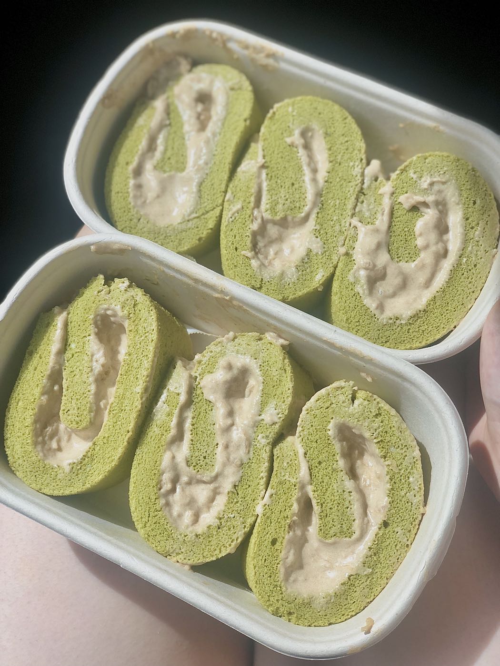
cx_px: 250
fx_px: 1001
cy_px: 333
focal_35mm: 52
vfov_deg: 36.8
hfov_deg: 28.0
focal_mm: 6
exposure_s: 1/120
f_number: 2.4
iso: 16
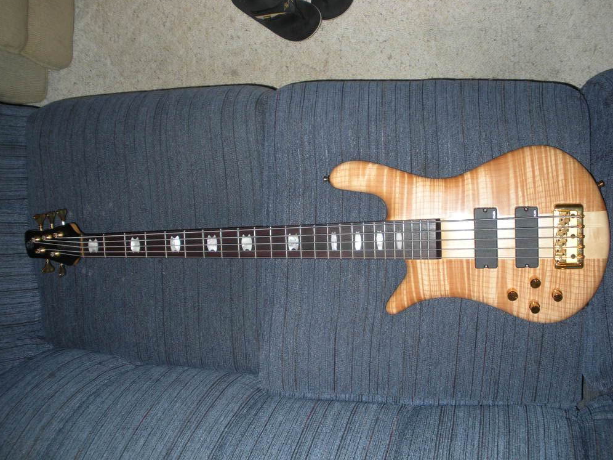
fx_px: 655
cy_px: 228
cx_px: 311
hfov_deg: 50.1
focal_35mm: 37
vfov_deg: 38.7
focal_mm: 6.3
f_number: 3.5
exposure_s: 1/60
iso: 162
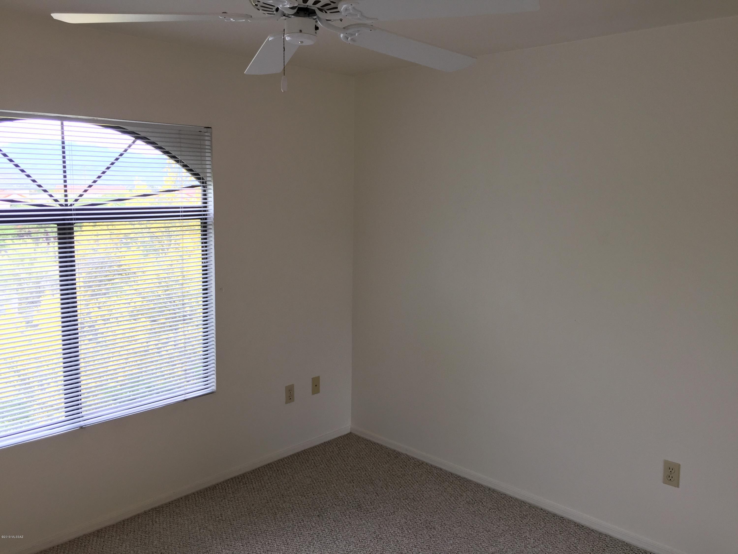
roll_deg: -1.3
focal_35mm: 29
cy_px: 277
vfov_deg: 48.2
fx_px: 618
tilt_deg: -7.6
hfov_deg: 61.7
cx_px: 369
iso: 40
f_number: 2.2
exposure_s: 1/60
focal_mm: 4.15
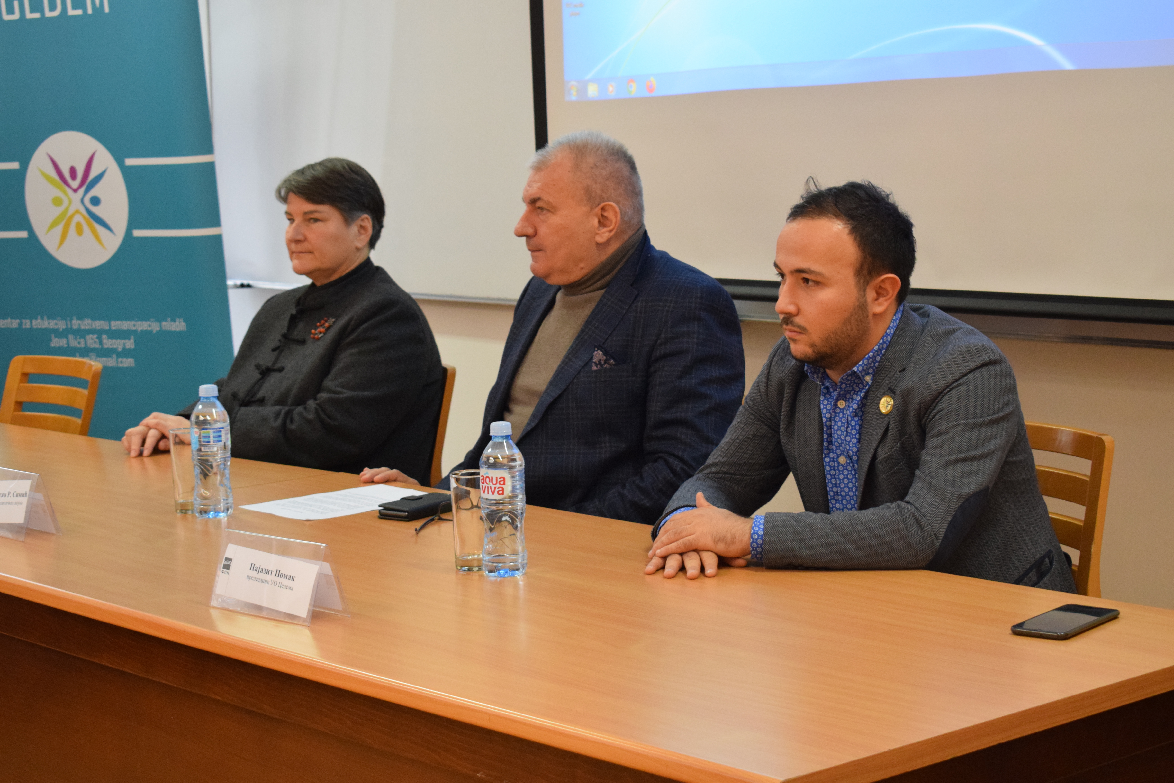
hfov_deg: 28.1
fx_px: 2348
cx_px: 587
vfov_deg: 18.9
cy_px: 392
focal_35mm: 72
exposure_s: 1/60
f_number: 5.3
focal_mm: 48
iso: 1800
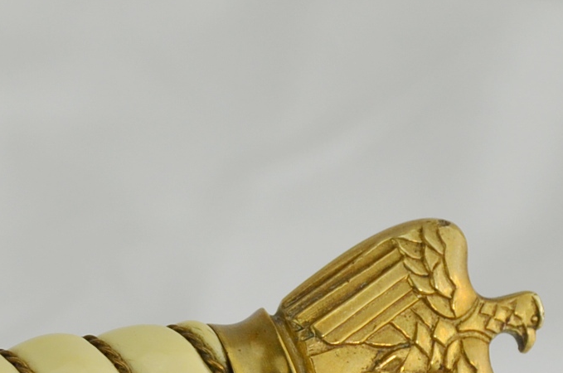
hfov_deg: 5.7
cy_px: 429
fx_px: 5604
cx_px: 83
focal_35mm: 359
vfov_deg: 3.8
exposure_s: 1/400
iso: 400
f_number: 5.3
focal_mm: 66
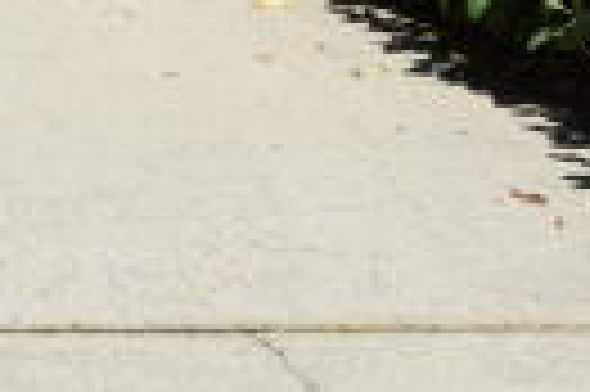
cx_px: -1036
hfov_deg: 9.3
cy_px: -667
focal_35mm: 186
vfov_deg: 6.8
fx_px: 3045
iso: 100
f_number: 11
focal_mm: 18
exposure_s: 1/200
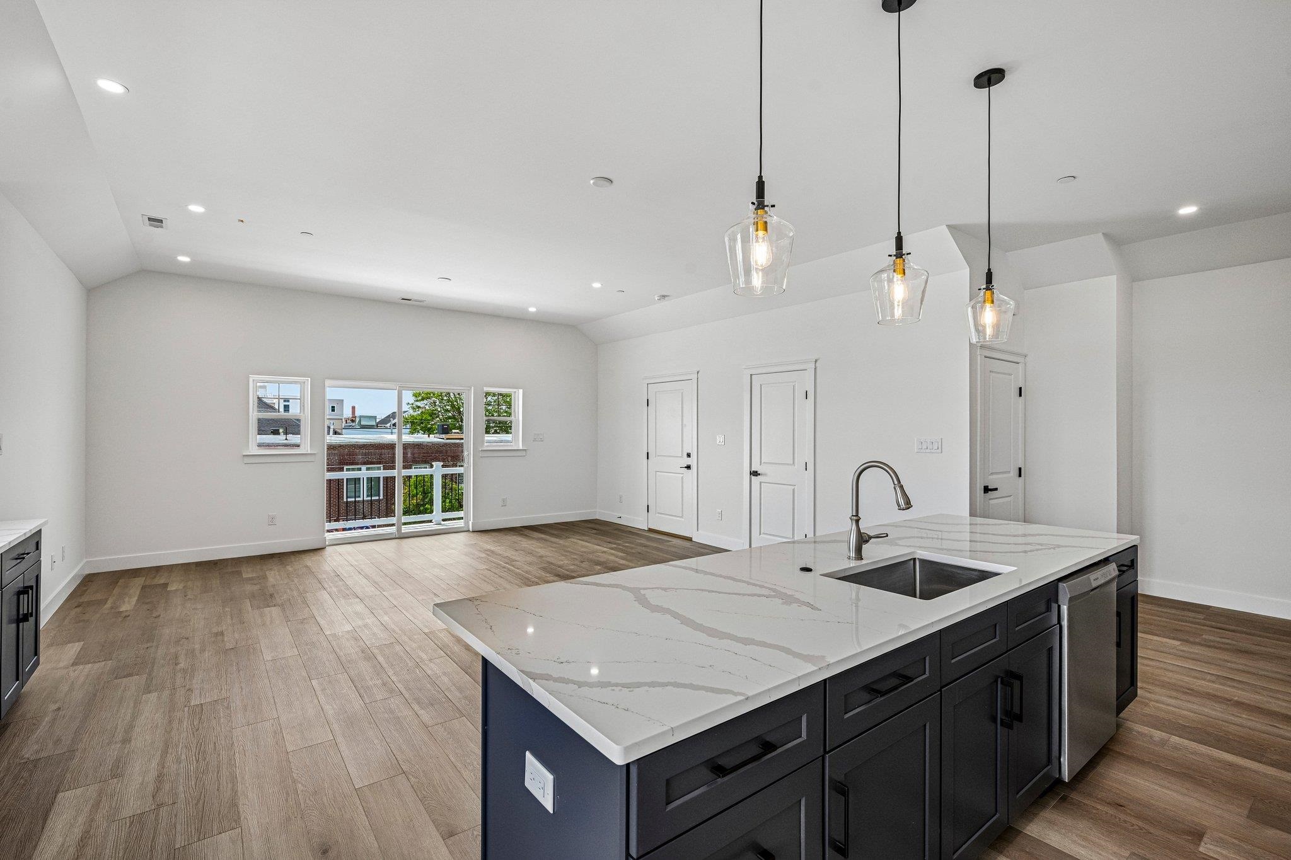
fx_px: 574
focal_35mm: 16
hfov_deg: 96.7
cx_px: 646
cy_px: 430
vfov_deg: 73.7
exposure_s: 1/200
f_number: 8
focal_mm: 16
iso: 800
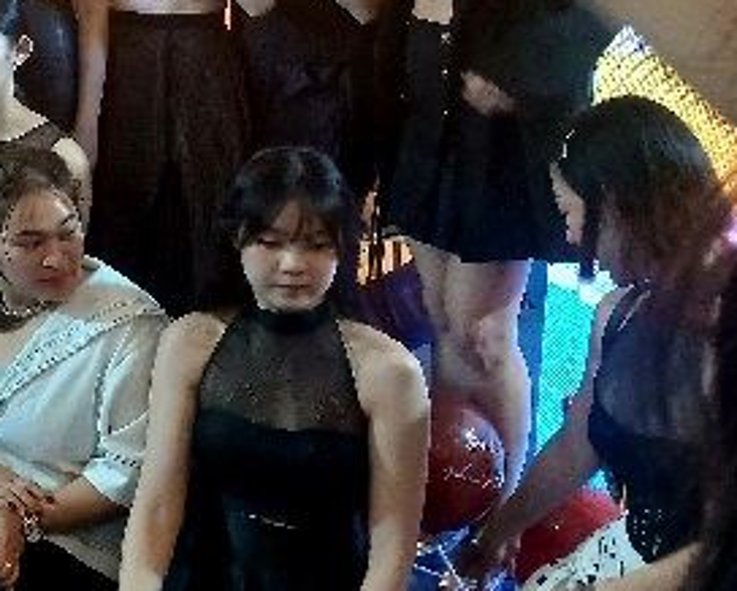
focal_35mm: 76
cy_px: 38
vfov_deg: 19.7
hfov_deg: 21.8
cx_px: -298
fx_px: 1659
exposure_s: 1/50.3
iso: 200
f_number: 1.8
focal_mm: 3.98
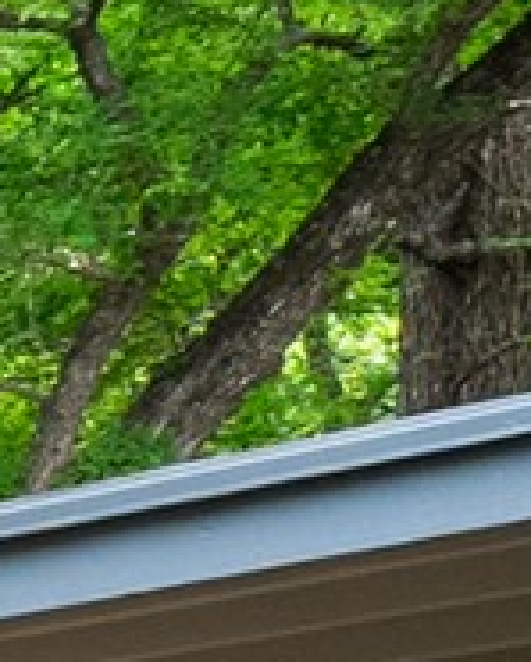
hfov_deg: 5.0
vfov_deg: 10.3
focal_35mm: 175
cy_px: 1274
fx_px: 3435
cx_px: -2751
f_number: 10
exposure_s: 1/5
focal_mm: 16
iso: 500
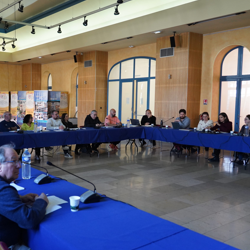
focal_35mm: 36
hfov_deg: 45.1
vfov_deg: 46.0
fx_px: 294
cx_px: 76
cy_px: 125
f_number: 4
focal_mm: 28
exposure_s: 1/160
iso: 4000
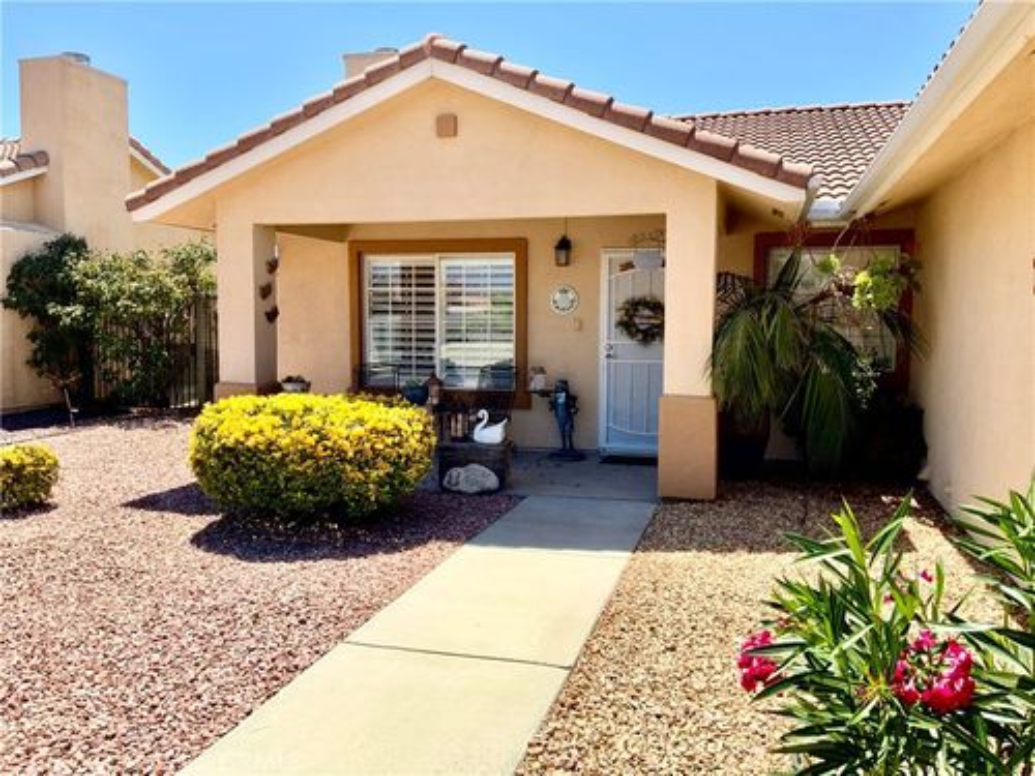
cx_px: 518
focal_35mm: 29
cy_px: 388
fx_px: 867
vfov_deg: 48.2
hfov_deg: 61.7
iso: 16
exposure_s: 1/1786
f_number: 1.8
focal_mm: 3
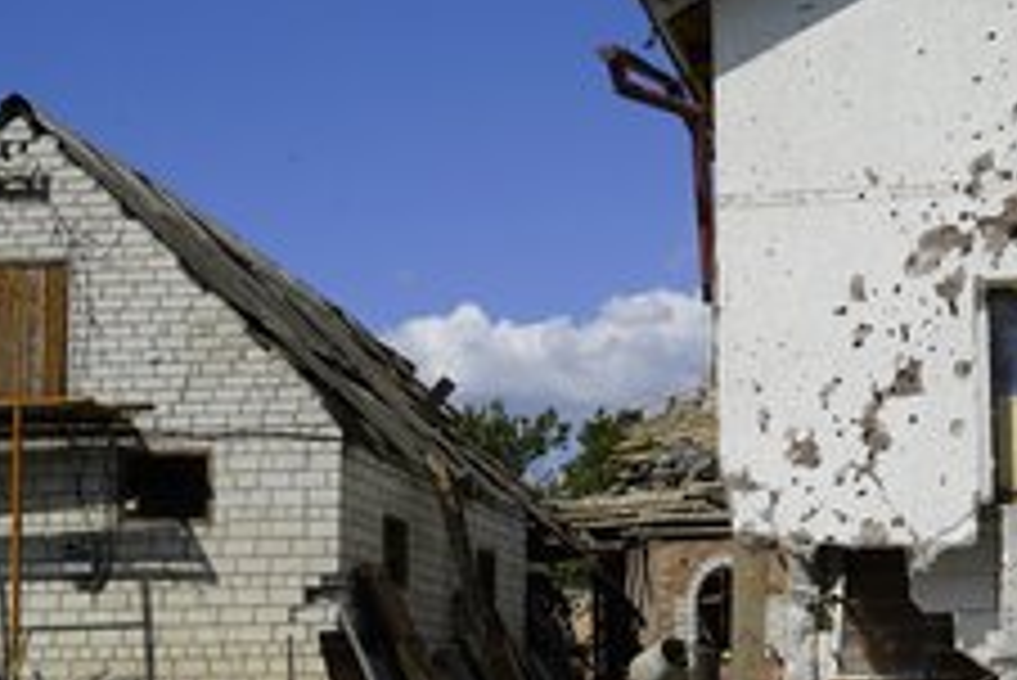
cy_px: 439
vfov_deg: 21.9
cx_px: 684
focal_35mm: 62
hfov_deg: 32.1
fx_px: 1753
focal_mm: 35
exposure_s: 1/200
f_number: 14
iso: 100
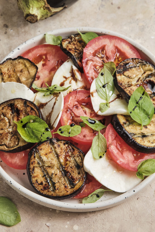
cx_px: 78
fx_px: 652
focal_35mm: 101
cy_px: 116
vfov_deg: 20.2
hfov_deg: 13.6
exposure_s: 1/60
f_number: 9
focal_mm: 67.6
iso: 200
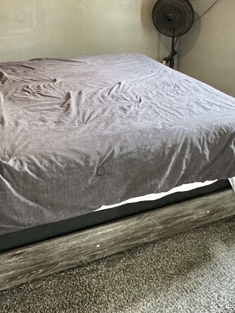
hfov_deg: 37.7
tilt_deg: -19.2
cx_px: 101
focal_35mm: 38
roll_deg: -0.2
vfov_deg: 47.4
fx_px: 344
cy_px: 83
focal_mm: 2.22
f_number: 2.2
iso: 640
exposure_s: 1/60
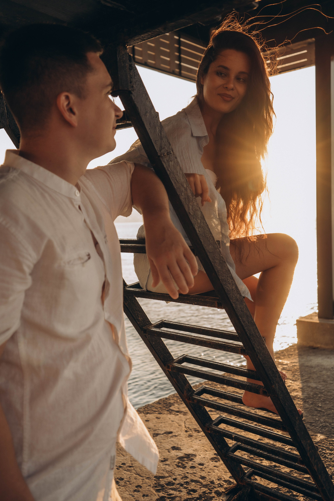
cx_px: 167
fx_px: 473
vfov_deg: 55.8
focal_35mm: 34
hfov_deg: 38.9
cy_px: 250
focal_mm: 34
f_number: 4
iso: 500
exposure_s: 1/500
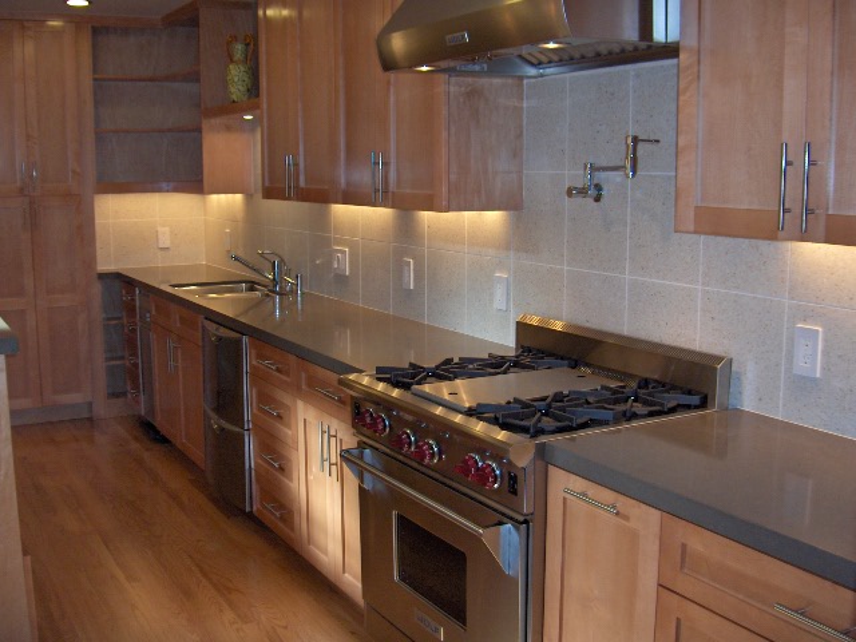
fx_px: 964
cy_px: 321
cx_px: 428
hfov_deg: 47.9
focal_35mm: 39
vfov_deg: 36.8
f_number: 2.8
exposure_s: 1/60
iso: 100
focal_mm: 8
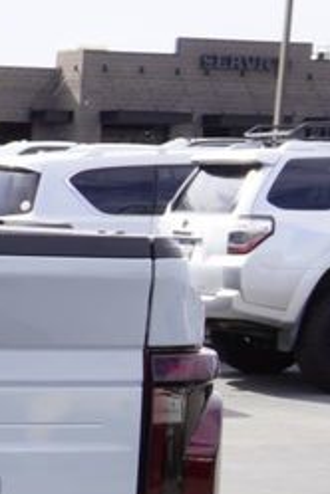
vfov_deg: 14.1
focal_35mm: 142
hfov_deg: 8.7
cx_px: -493
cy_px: 536
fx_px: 1953
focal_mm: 23
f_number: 8
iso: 100
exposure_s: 1/100
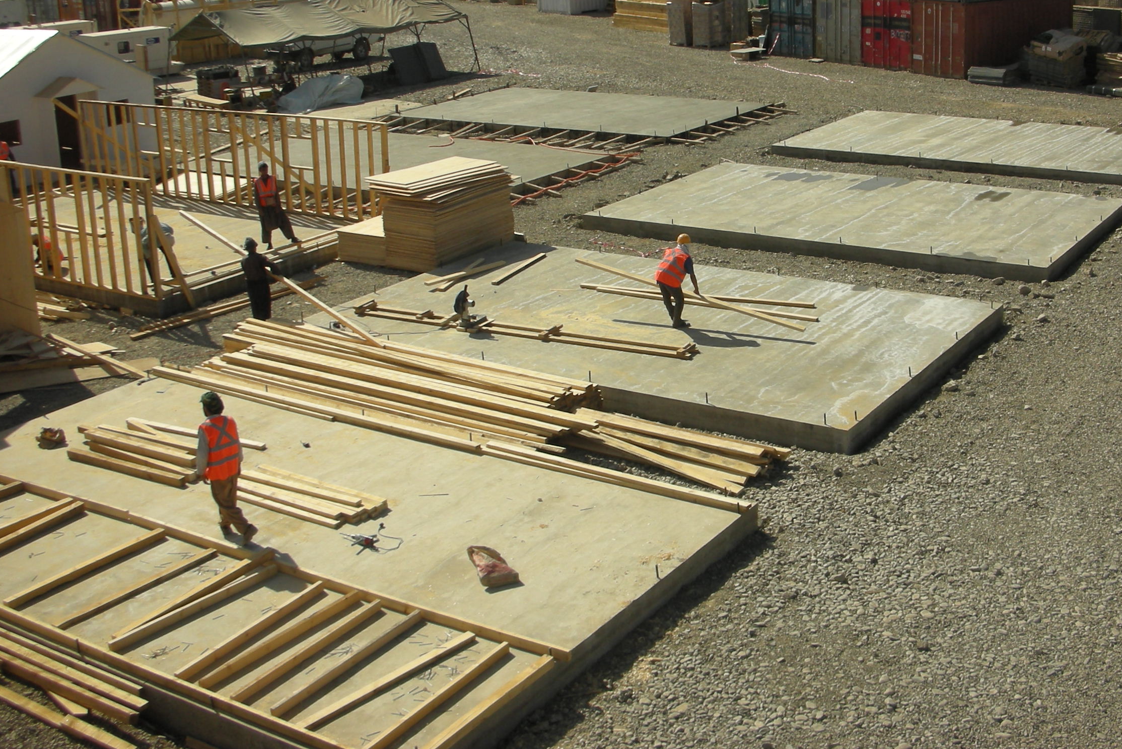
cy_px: 237
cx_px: 657
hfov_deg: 42.6
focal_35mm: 46
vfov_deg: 29.0
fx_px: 1434
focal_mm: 5.8
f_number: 8.5
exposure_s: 1/140
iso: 50
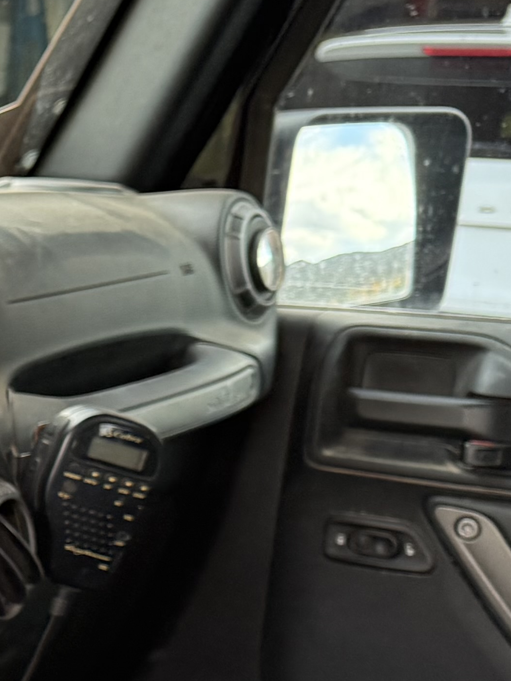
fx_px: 1929
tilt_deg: -13.5
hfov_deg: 12.7
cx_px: -597
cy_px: 569
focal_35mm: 98
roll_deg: -1.0
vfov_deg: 19.8
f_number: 1.78
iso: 100
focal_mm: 6.76
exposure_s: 1/121
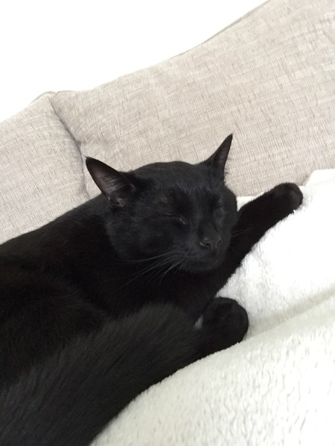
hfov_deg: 45.4
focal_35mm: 31
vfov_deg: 58.4
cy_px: 223
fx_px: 400
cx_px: 168
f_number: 2.2
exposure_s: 1/20
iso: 250
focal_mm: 2.65
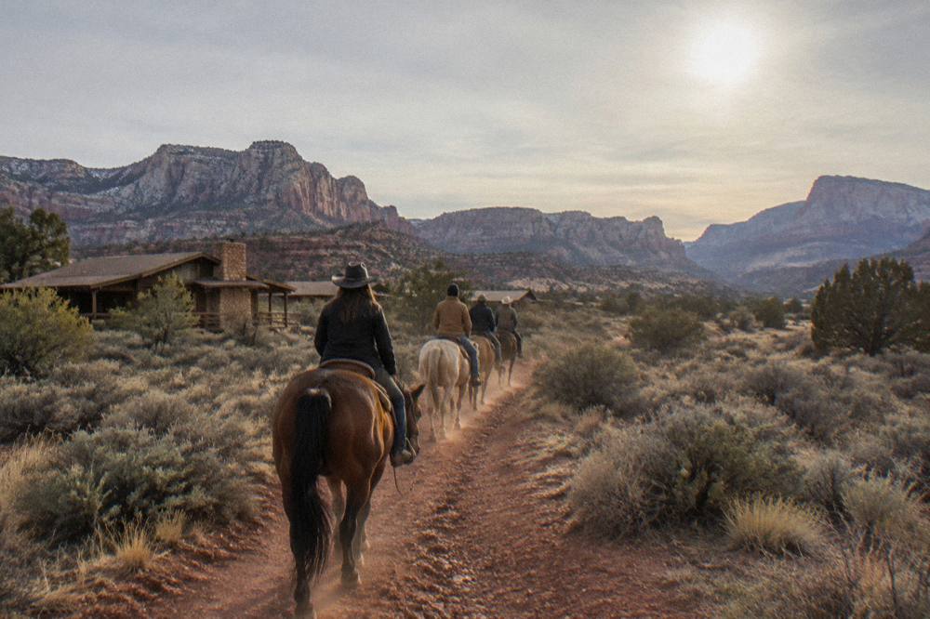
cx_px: 465
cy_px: 310
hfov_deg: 31.4
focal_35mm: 64
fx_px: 1653
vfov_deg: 21.2
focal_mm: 64
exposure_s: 1/160
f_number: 8
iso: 200
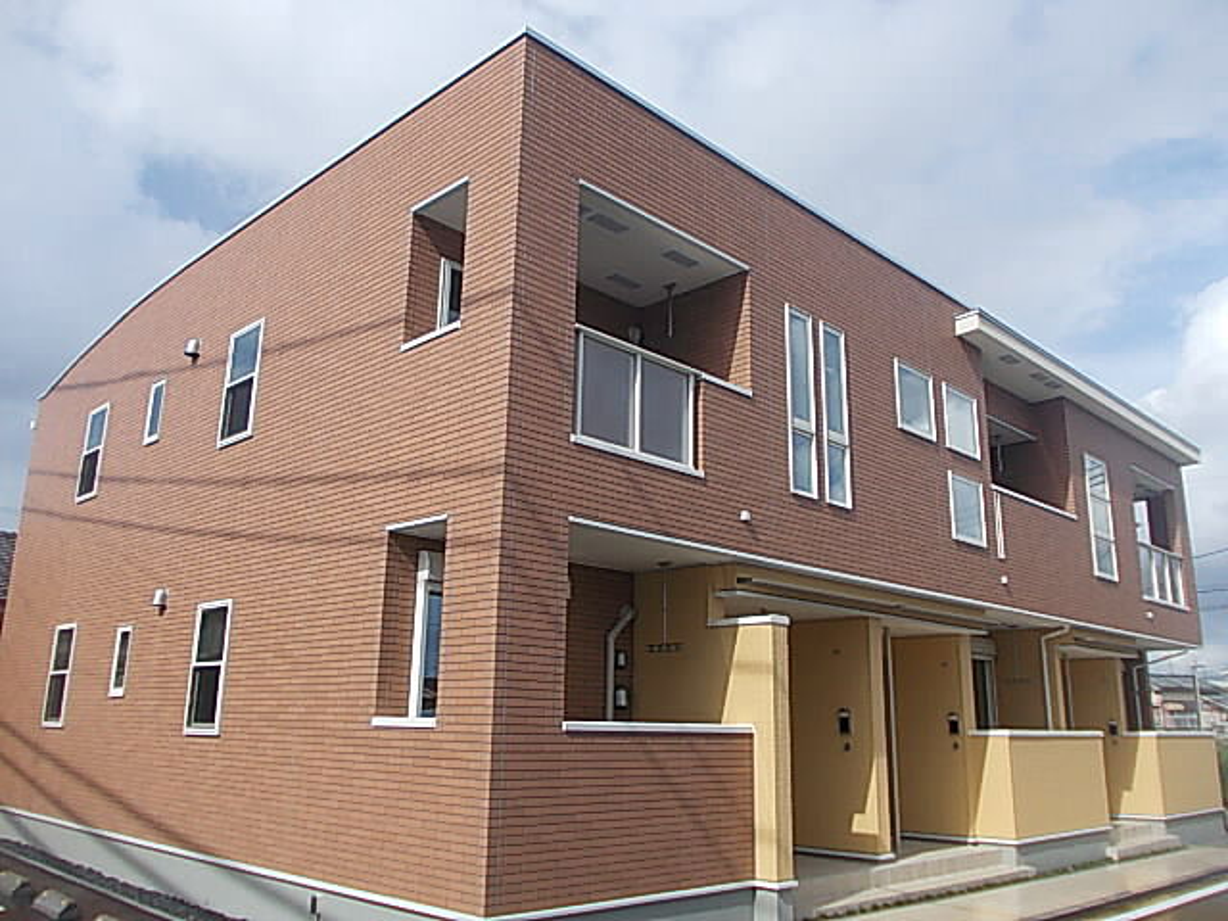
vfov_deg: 49.7
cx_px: 614
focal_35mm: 28
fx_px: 993
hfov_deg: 63.4
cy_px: 460
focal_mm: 4
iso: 80
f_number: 5.4
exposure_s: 1/400
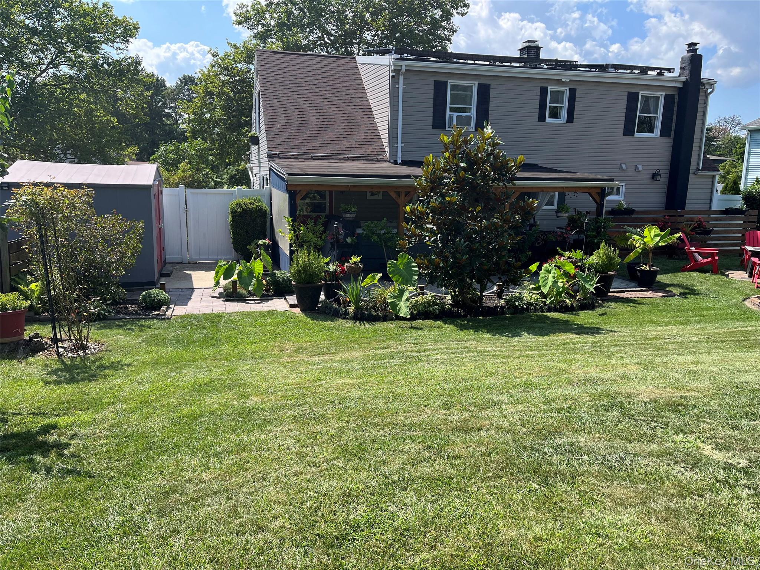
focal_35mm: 26
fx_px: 571
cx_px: 380
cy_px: 285
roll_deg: -1.2
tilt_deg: -11.2
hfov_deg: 67.3
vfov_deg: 53.1
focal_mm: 5.1
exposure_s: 1/1672
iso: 50
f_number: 1.6
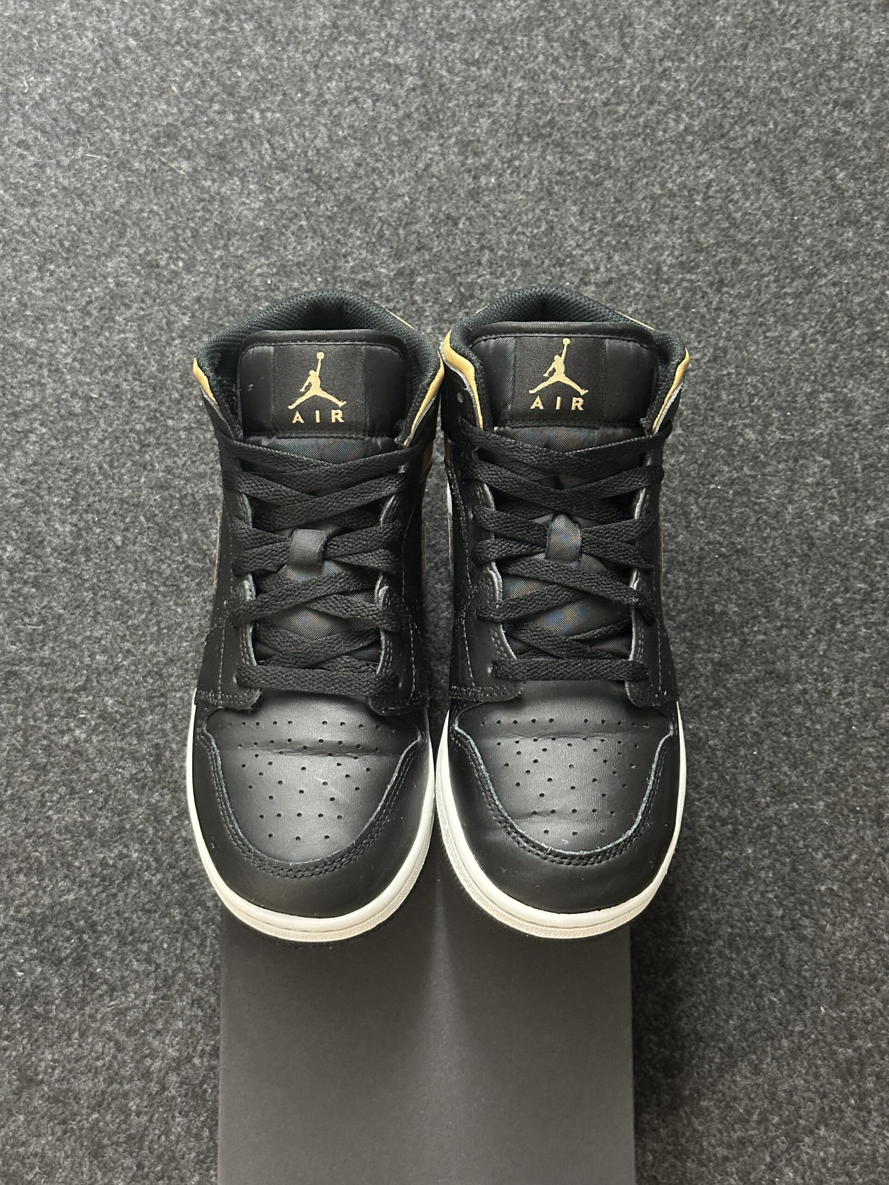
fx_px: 1644
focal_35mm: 48
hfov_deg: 30.3
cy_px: 592
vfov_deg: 39.7
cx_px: 444
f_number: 1.78
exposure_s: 1/21
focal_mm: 6.86
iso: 640
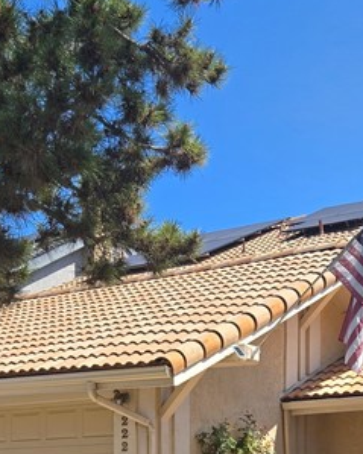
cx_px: 228
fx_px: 1035
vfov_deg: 23.5
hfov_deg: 19.9
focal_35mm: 77
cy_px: 478
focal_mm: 5.4
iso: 25
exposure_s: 1/1269
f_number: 1.8
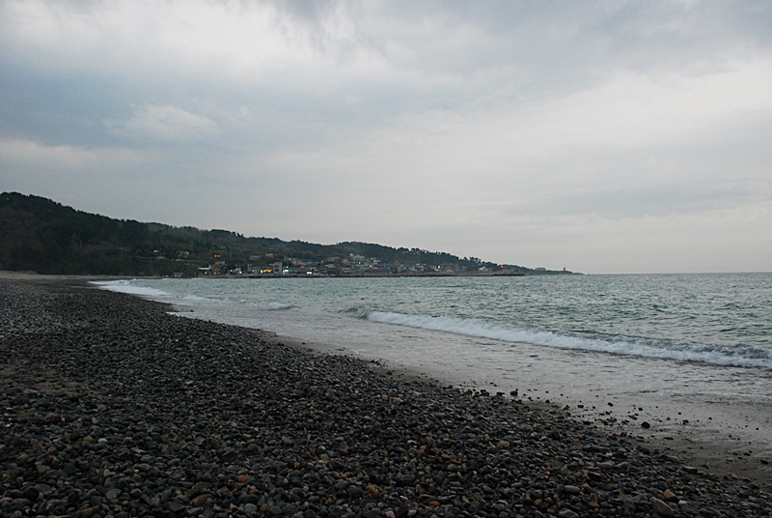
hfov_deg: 61.9
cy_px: 259
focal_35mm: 30
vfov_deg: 43.7
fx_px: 644
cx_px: 386
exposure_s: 1/30
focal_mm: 20
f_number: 6.3
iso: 560
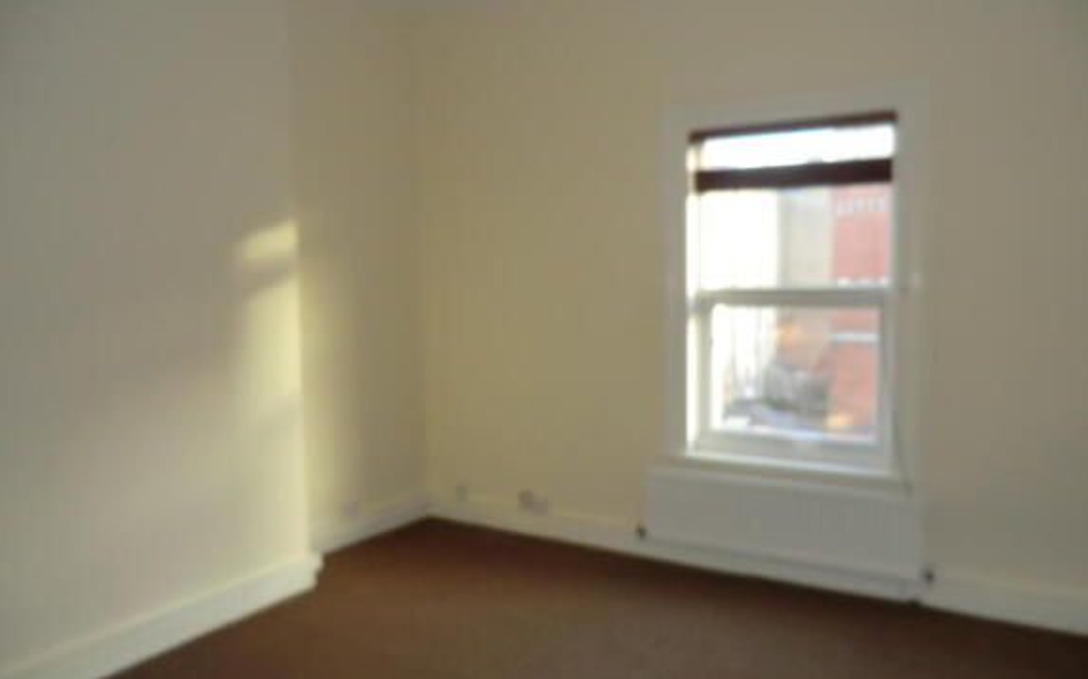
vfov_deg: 47.6
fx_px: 771
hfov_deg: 70.4
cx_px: 554
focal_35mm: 26
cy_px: 354
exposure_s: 1/60
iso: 250
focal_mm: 4.3
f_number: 3.2
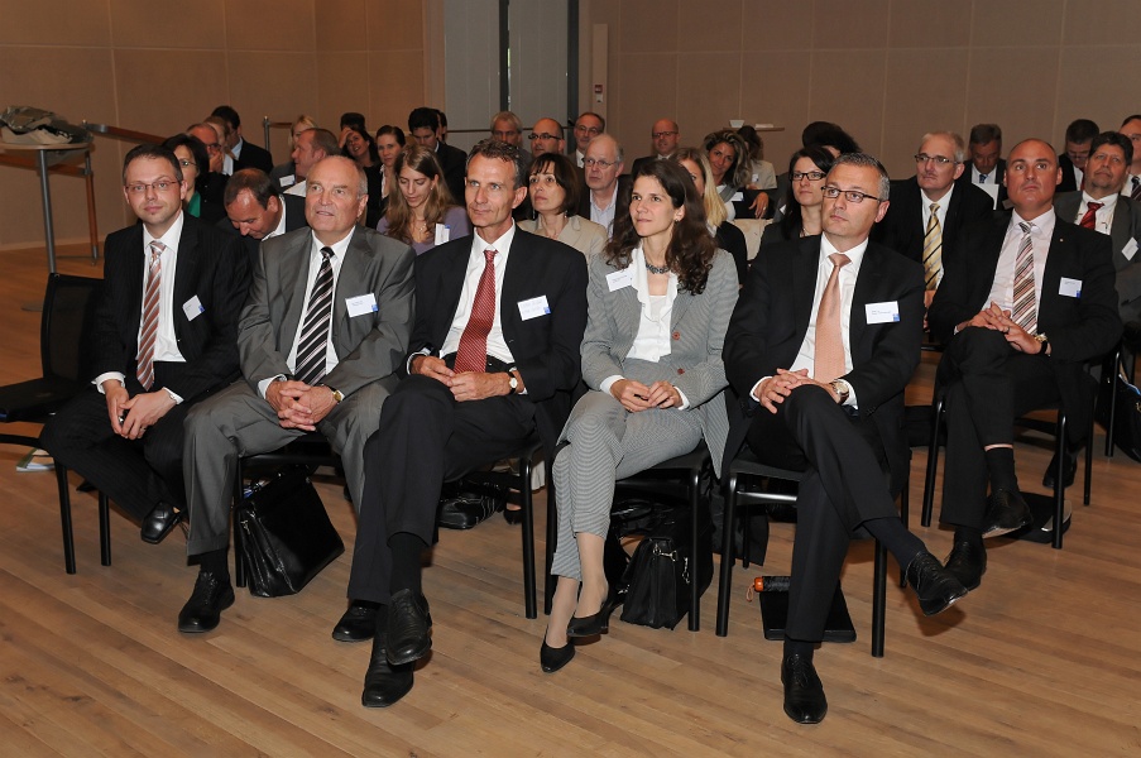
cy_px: 379
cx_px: 570
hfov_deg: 48.0
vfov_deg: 32.9
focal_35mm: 40
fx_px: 1282
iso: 400
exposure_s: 1/60
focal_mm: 27
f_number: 5.6
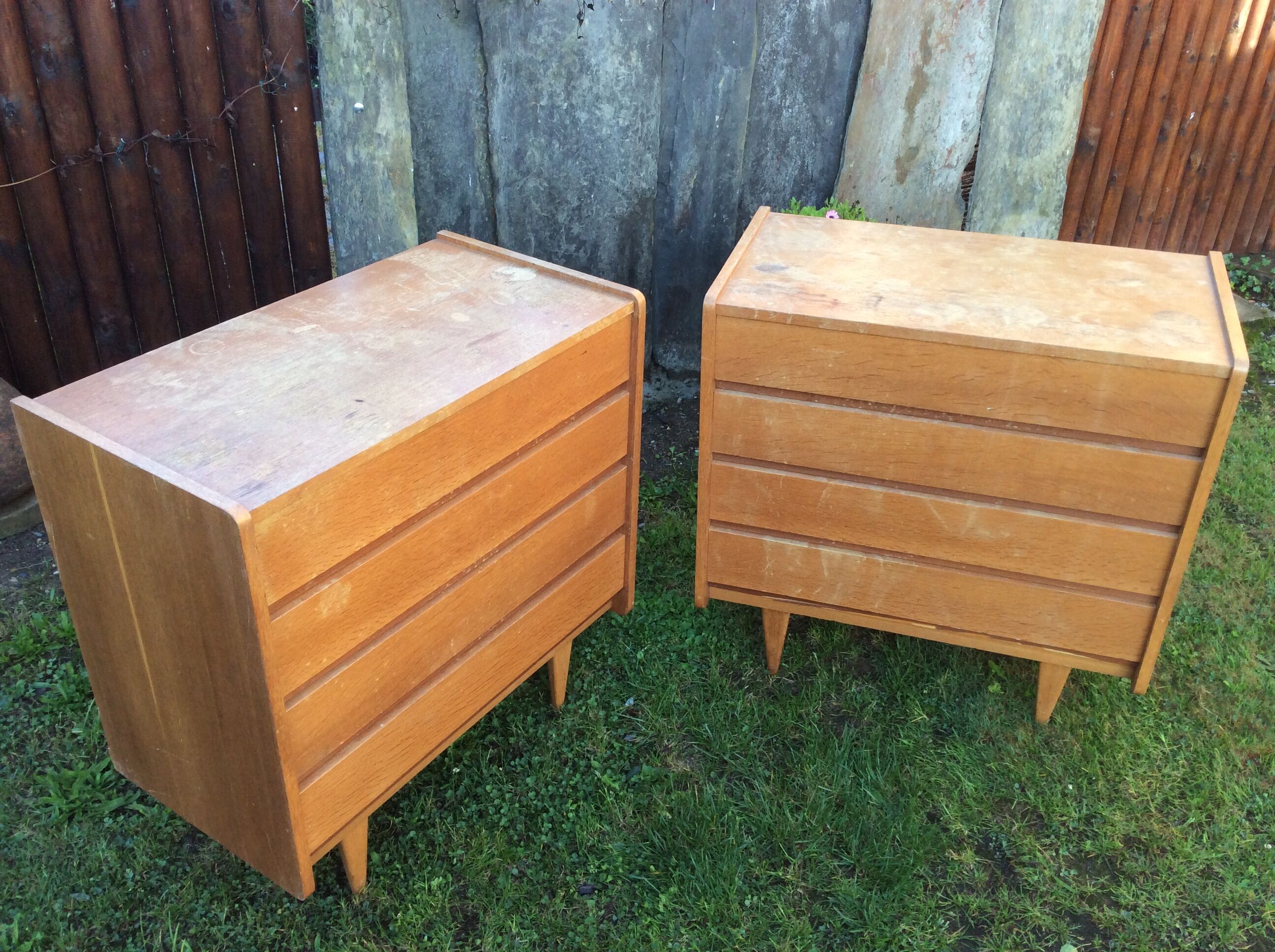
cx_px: 638
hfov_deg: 56.9
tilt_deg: -32.5
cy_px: 476
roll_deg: -2.3
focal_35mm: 32
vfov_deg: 44.1
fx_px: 1177
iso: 50
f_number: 2.4
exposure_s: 1/100
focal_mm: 3.3
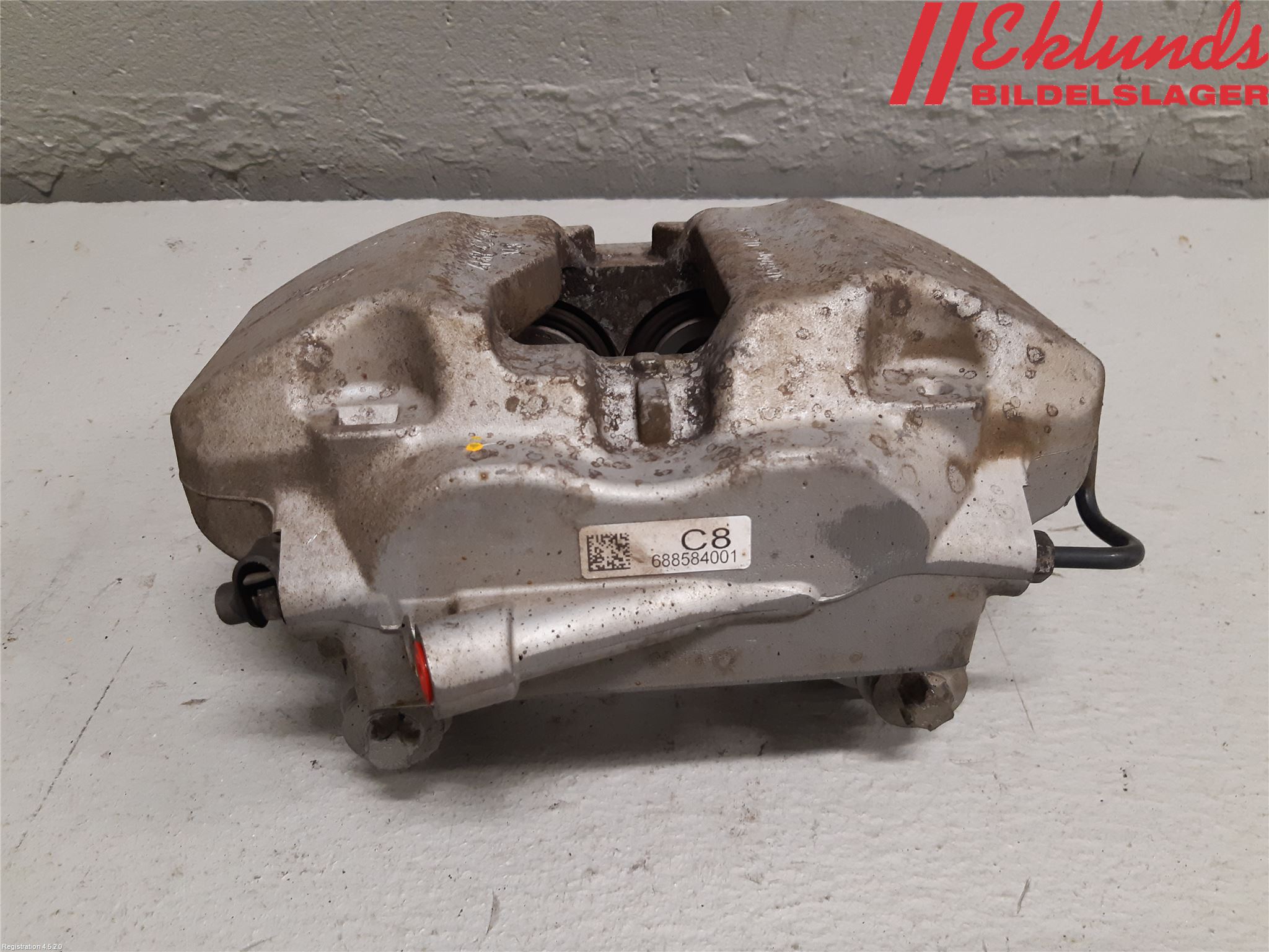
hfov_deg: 67.3
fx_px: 953
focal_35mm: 26
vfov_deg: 53.1
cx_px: 634
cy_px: 476
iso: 160
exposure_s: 1/50
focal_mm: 3.93
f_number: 1.7
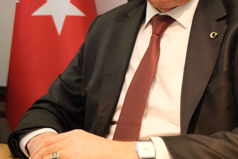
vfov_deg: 16.8
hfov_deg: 25.0
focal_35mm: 81
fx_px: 535
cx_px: 131
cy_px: 41
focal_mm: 26.5
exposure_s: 1/100
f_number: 3.2
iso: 4000
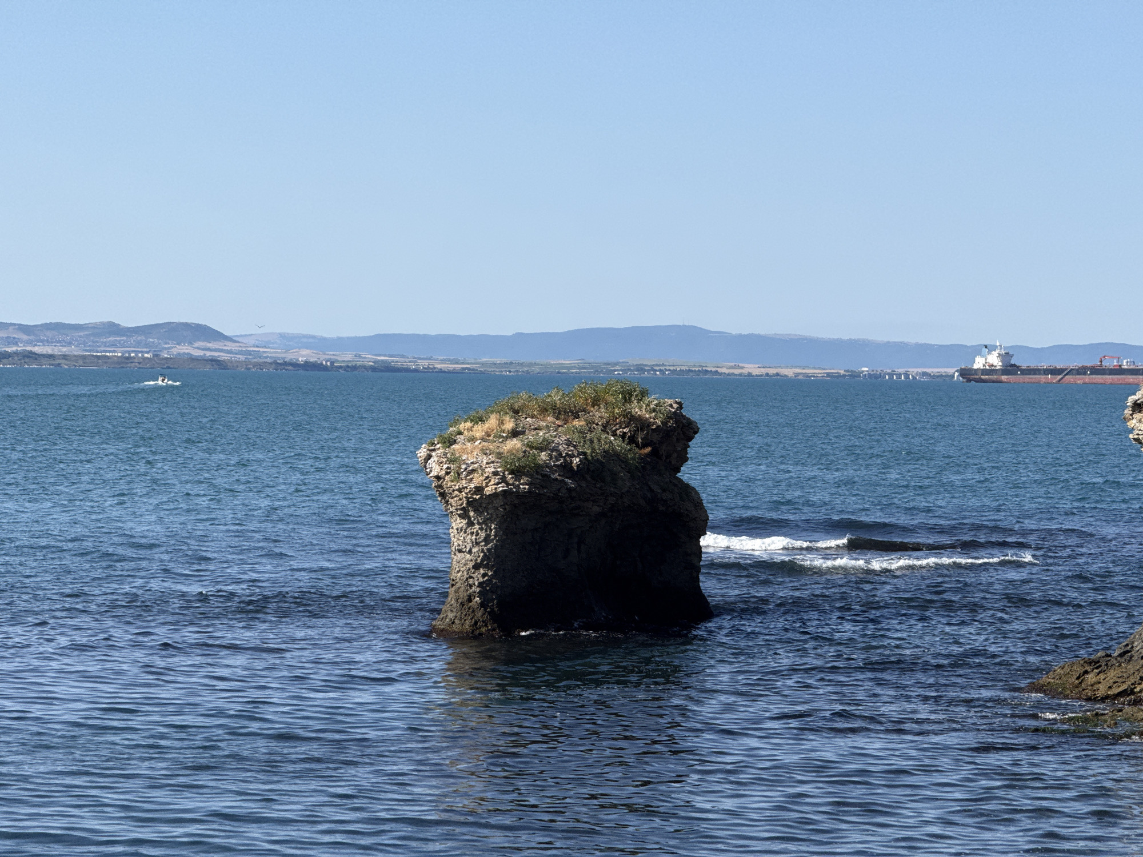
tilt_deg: -1.1
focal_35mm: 120
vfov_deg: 12.3
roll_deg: -1.0
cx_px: 572
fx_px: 3962
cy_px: 428
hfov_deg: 16.4
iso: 50
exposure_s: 1/1451
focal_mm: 15.66
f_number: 2.8
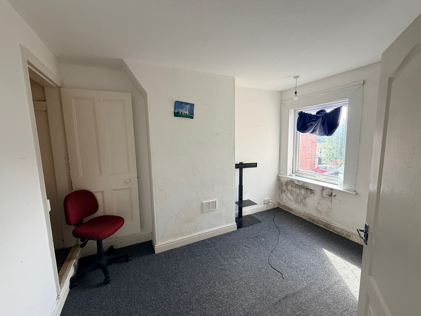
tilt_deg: -6.7
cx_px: 210
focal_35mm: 14
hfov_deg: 102.1
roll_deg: +0.8
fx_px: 170
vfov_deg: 85.7
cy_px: 158
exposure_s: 1/121
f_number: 2.2
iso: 160
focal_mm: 2.22
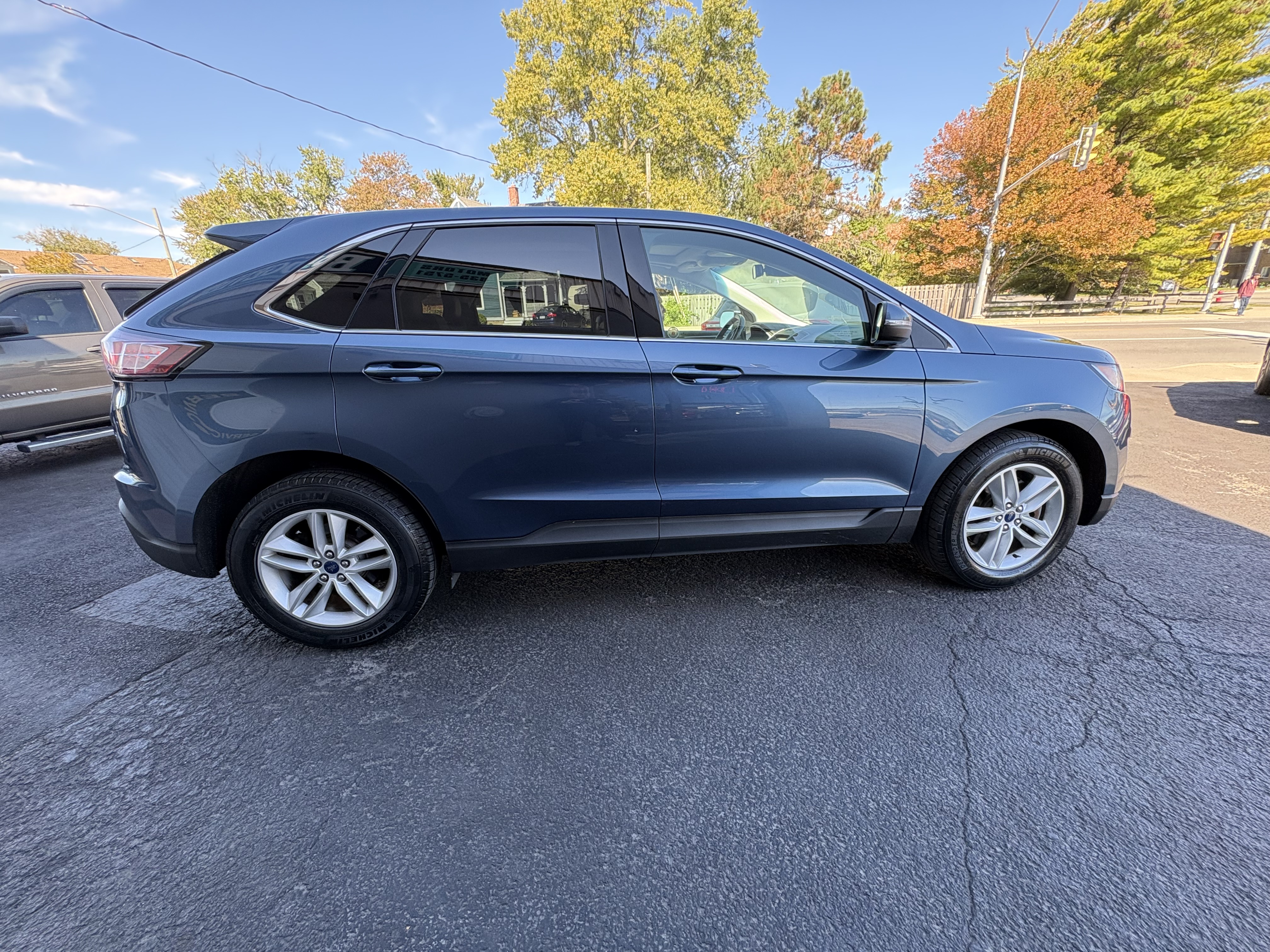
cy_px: 476
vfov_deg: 85.7
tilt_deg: -19.3
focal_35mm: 14
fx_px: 514
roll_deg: +3.5
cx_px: 635
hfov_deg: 102.1
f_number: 2.2
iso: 100
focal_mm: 2.22
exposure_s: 1/119
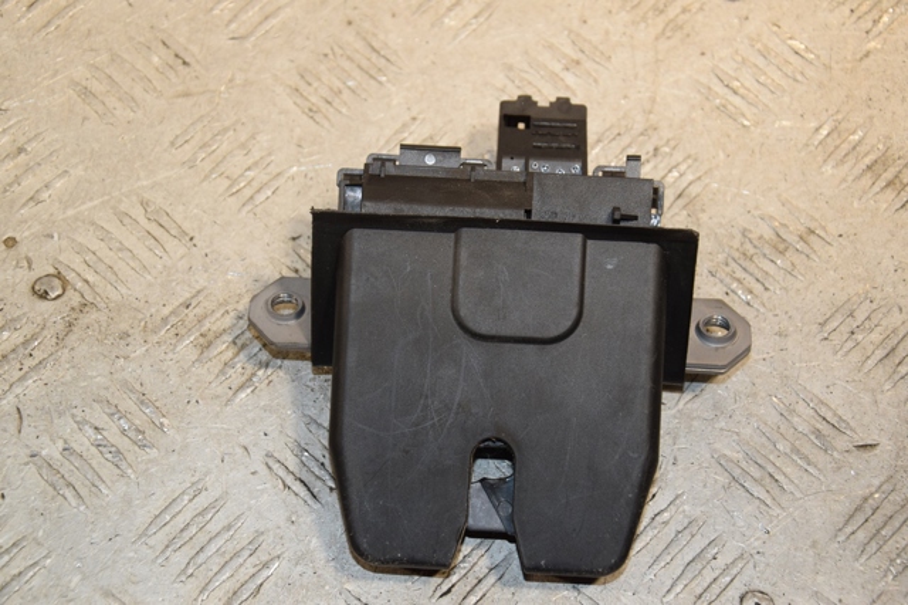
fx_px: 2193
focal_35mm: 87
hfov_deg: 23.4
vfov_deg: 15.7
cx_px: 454
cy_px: 302
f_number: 6.3
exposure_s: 1/200
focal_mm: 58
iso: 800
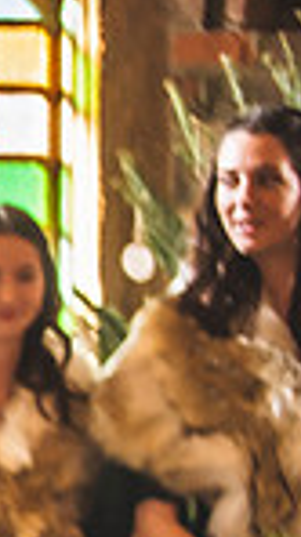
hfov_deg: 3.2
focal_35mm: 372
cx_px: -736
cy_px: 539
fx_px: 5290
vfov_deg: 5.8
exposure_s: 1/200
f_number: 2.8
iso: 1000
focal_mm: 90
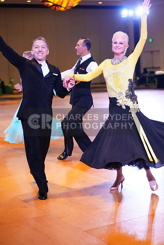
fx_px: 478
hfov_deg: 19.5
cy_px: 122
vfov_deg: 28.8
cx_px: 82
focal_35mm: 70
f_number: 2.8
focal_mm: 70
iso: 5000
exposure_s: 1/400
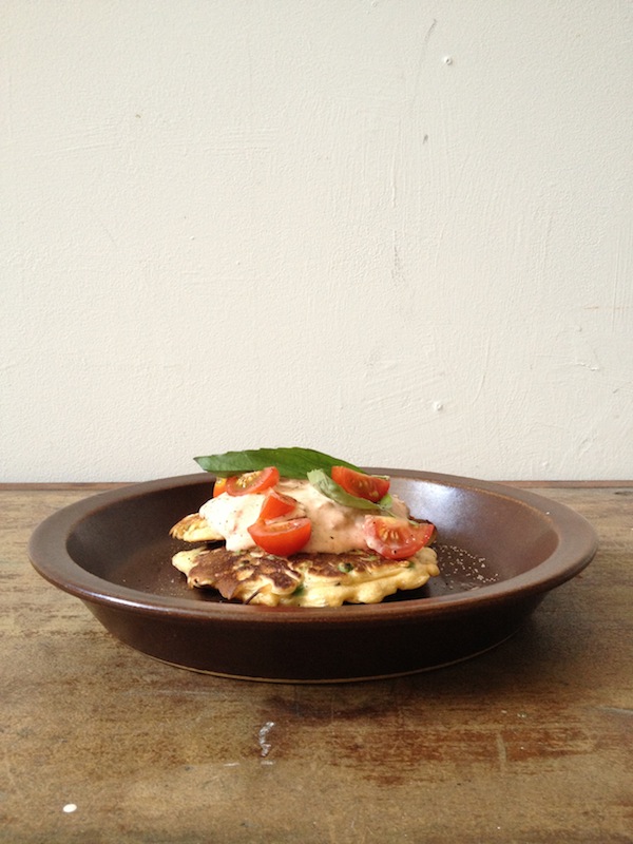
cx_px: 316
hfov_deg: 40.7
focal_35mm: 35
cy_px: 422
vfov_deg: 52.6
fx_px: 853
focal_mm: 4.28
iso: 125
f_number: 2.4
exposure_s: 1/20
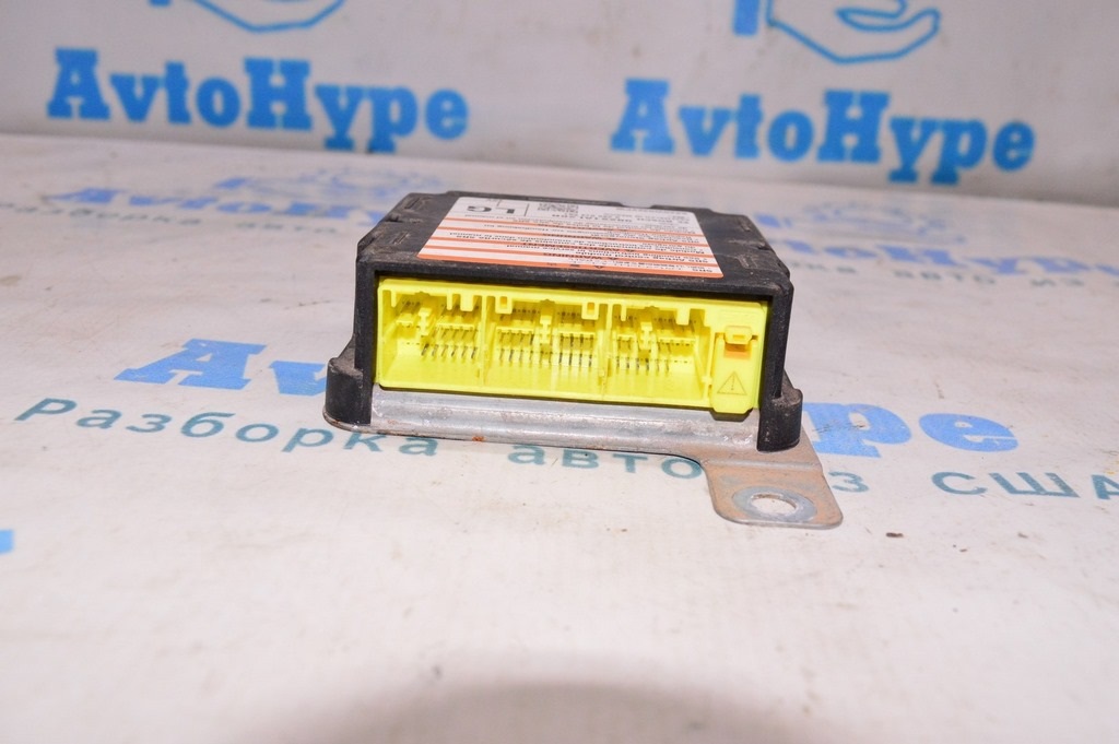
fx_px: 1071
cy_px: 372
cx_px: 560
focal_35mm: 34
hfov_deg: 55.1
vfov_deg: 38.3
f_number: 8
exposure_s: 1/160
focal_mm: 23
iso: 1600
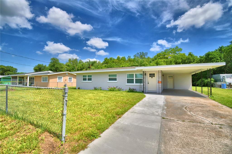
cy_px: 77
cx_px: 116
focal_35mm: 15
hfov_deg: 100.4
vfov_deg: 77.3
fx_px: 97
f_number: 4.5
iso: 100
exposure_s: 1/2000
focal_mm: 10
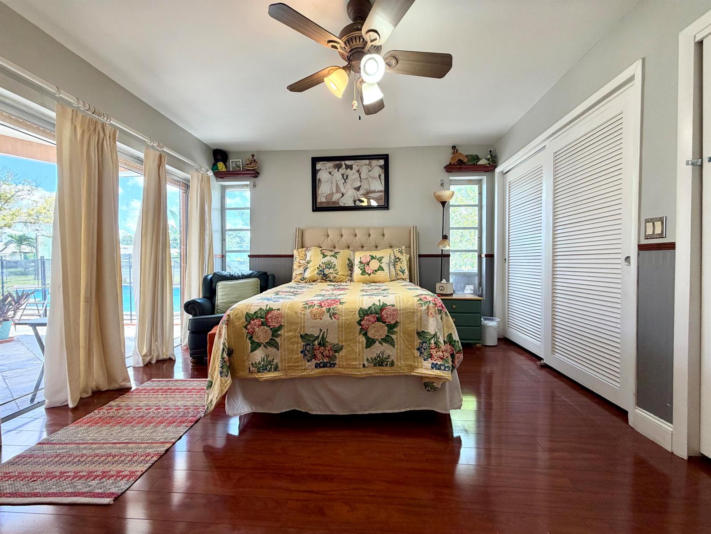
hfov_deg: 102.1
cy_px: 267
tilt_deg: -1.5
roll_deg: +0.1
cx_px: 356
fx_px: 288
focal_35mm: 14
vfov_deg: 85.7
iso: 125
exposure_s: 1/120
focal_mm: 2.22
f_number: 2.2
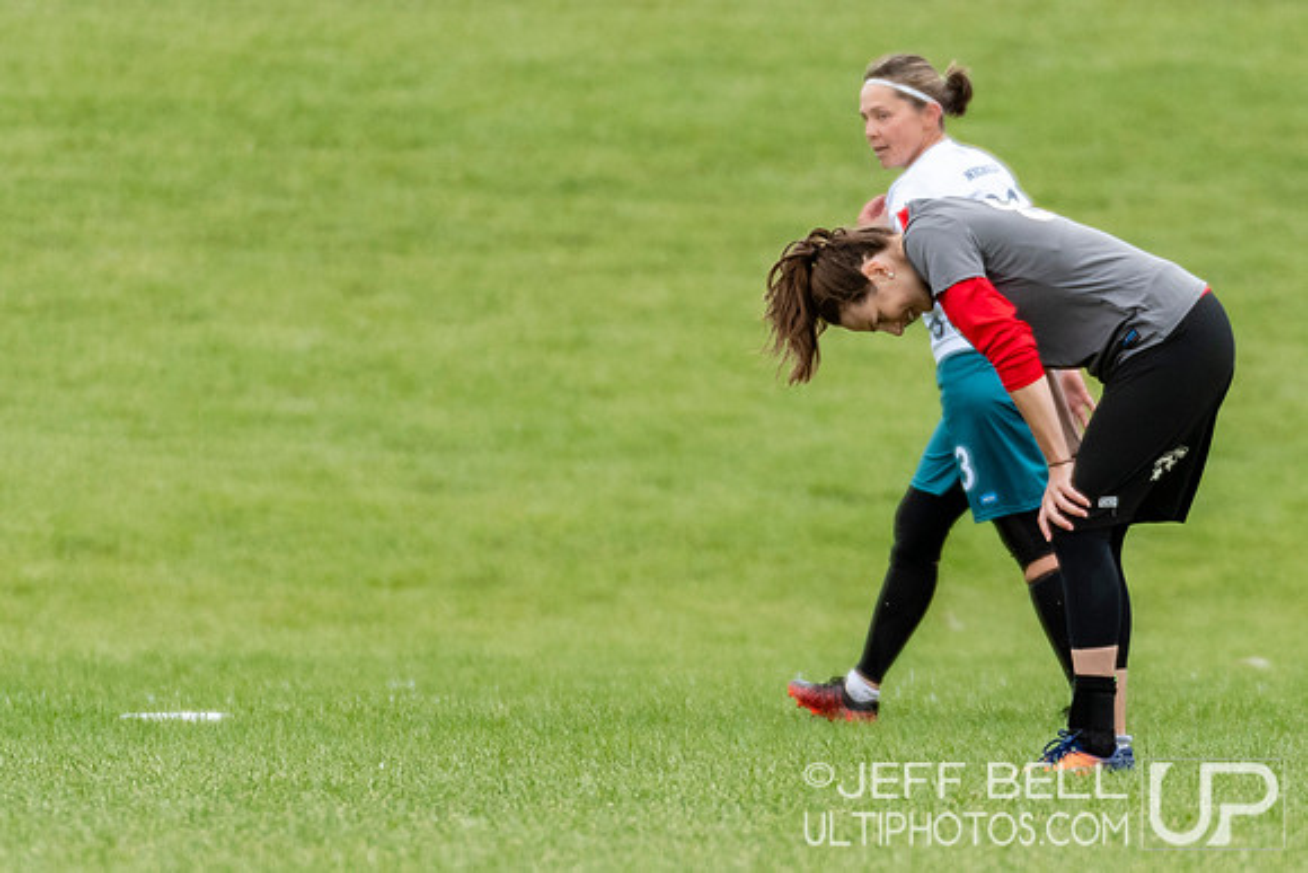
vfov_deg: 1.2
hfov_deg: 1.7
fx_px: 43459
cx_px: 1015
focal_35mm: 1196
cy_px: 334
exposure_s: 1/1000
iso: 720
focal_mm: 400
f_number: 4
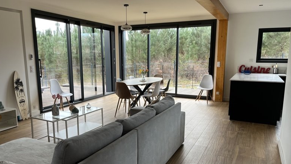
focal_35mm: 29
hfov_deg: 66.0
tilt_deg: -10.2
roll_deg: +0.6
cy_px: 94
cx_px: 145
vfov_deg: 40.1
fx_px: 224
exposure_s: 1/121
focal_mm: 5.1
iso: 100
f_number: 1.6
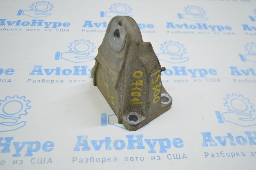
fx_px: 288
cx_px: 128
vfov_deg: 33.0
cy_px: 85
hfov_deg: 48.0
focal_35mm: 40
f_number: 4
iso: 400
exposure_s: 1/60
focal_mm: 27
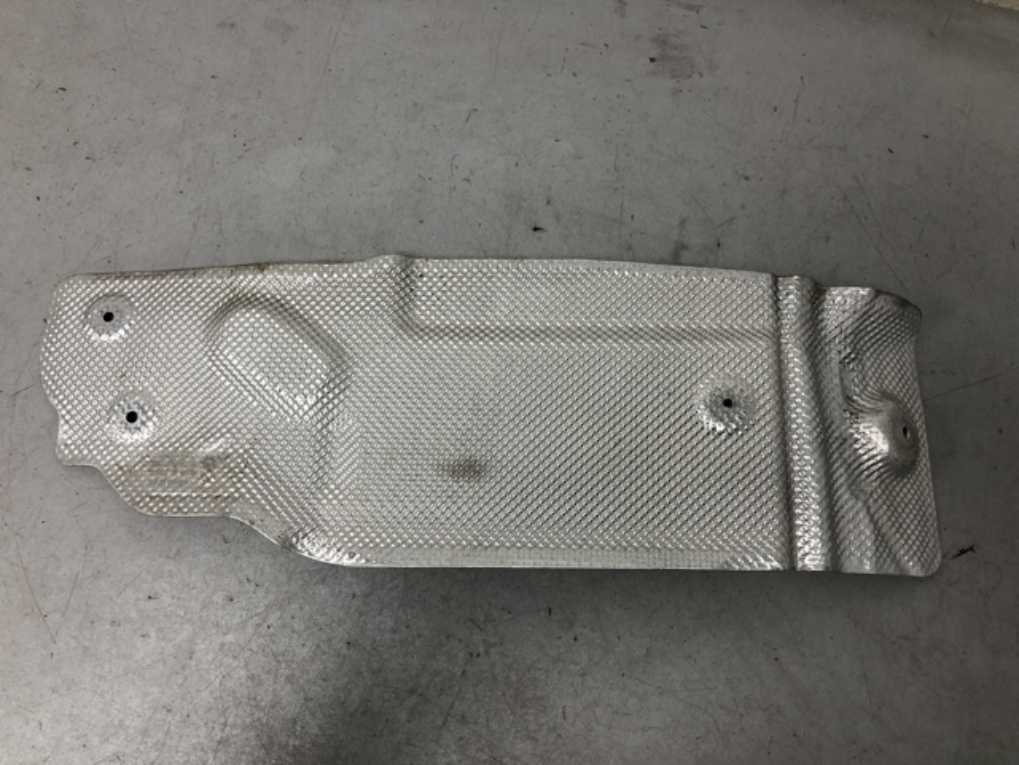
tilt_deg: -74.2
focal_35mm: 28
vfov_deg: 49.7
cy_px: 382
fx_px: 824
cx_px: 510
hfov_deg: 63.4
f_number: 1.8
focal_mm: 4
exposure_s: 1/33
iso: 25
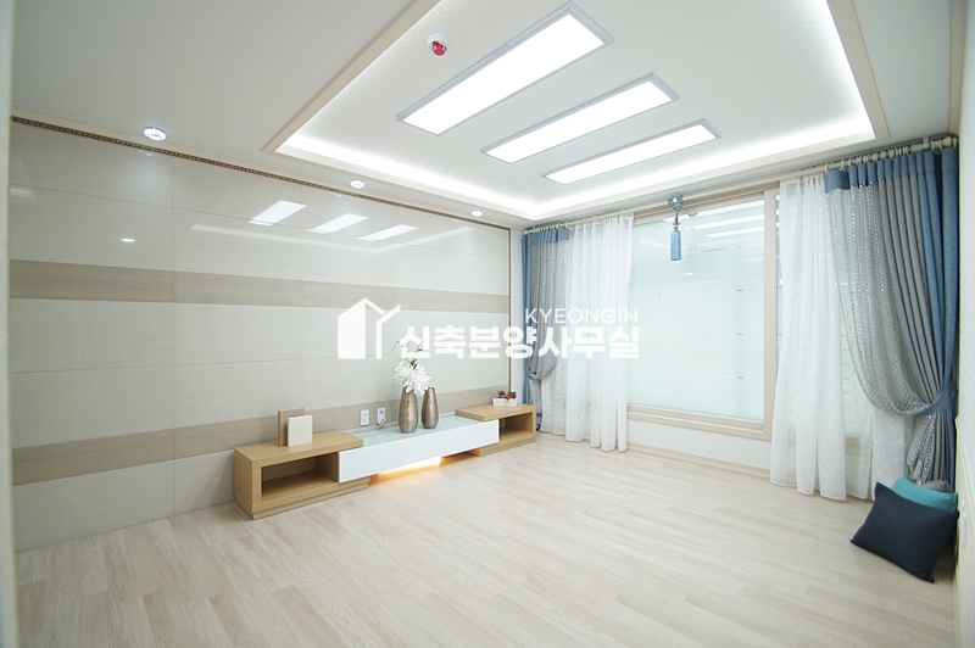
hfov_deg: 100.4
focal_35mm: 15
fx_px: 406
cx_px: 488
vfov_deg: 77.2
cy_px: 324
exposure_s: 1/200
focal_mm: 10
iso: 800
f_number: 3.5
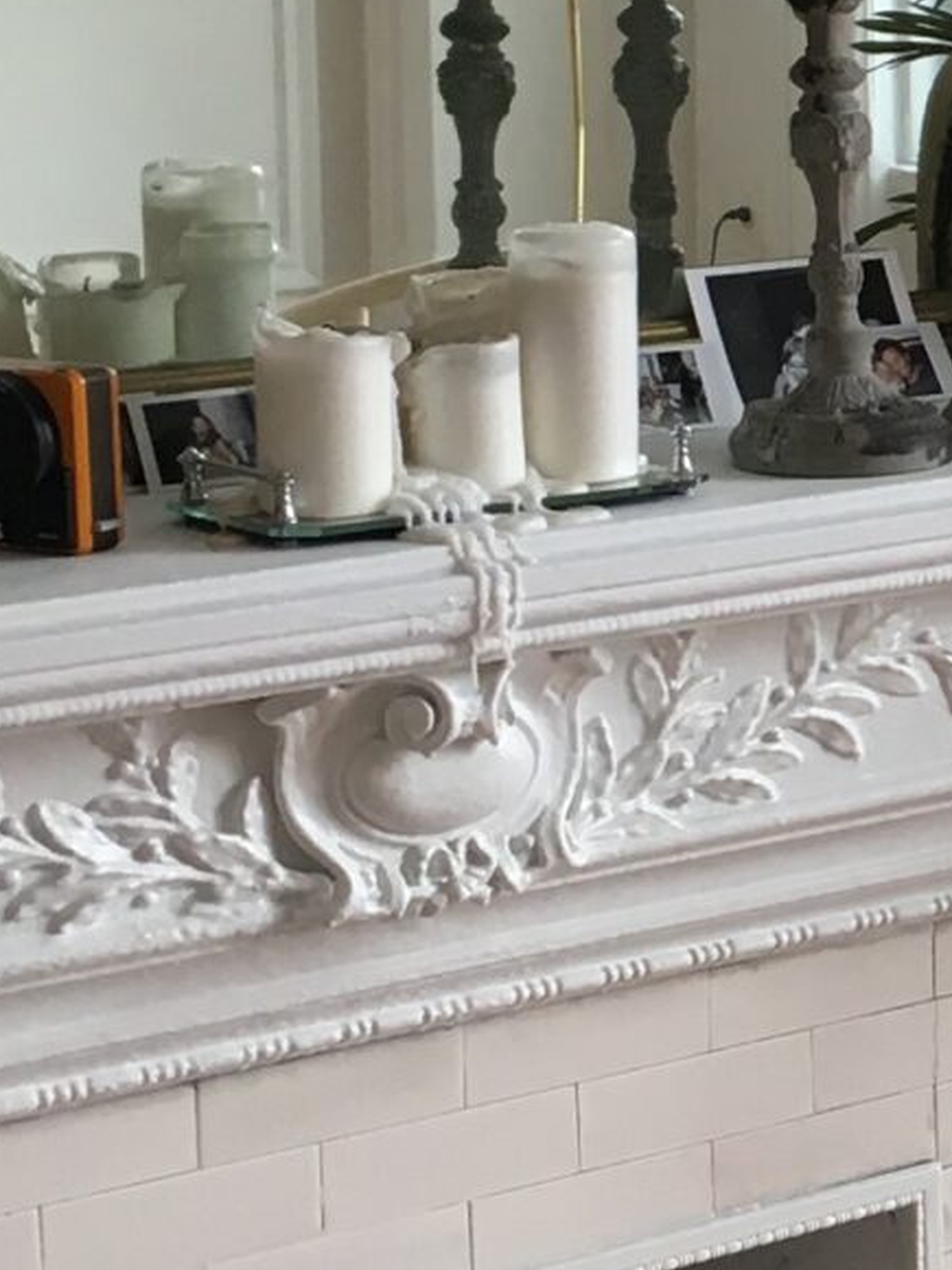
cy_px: 534
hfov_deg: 10.6
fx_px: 4694
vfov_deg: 15.4
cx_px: 1913
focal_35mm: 128
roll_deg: -1.8
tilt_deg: -10.2
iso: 50
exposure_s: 1/30
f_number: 2.2
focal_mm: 4.15
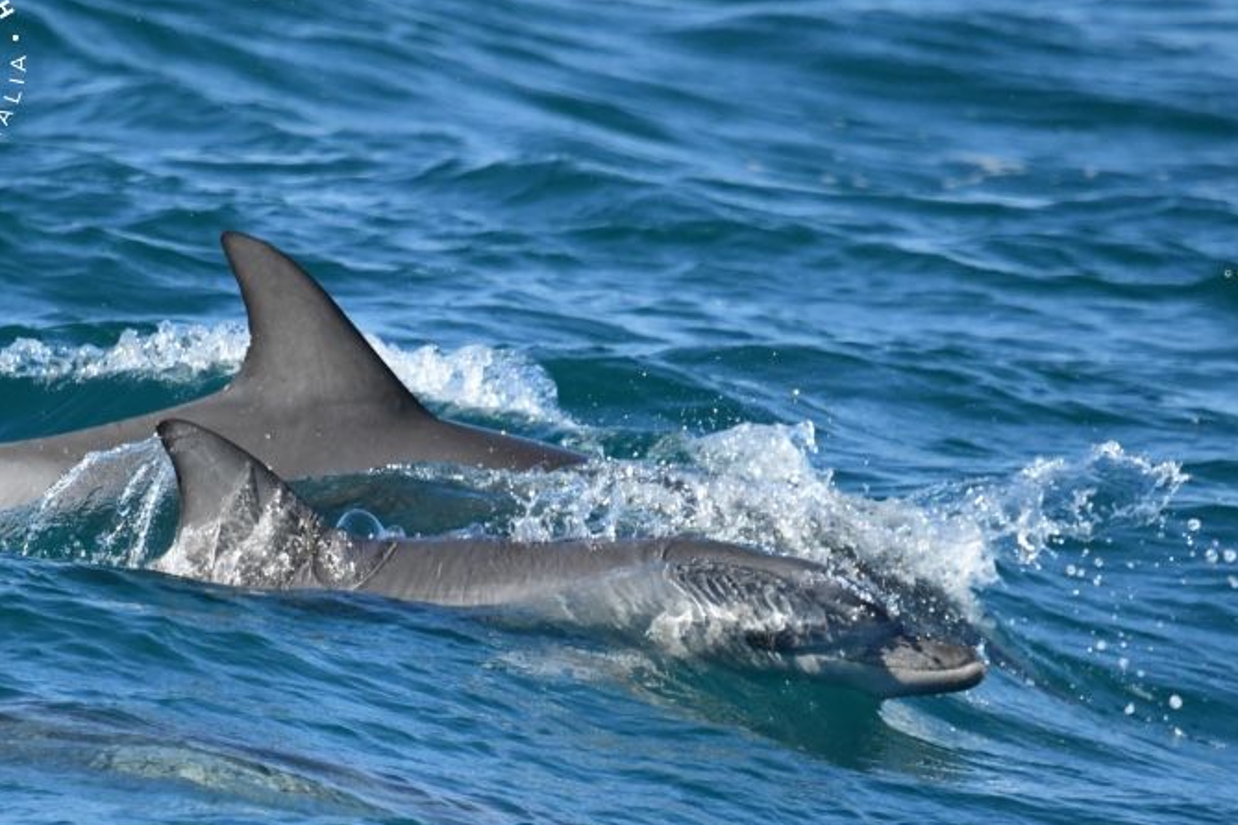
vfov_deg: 1.9
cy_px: 428
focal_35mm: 717
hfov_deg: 2.9
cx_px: 531
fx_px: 24655
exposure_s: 1/8000
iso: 2000
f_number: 6.3
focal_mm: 600
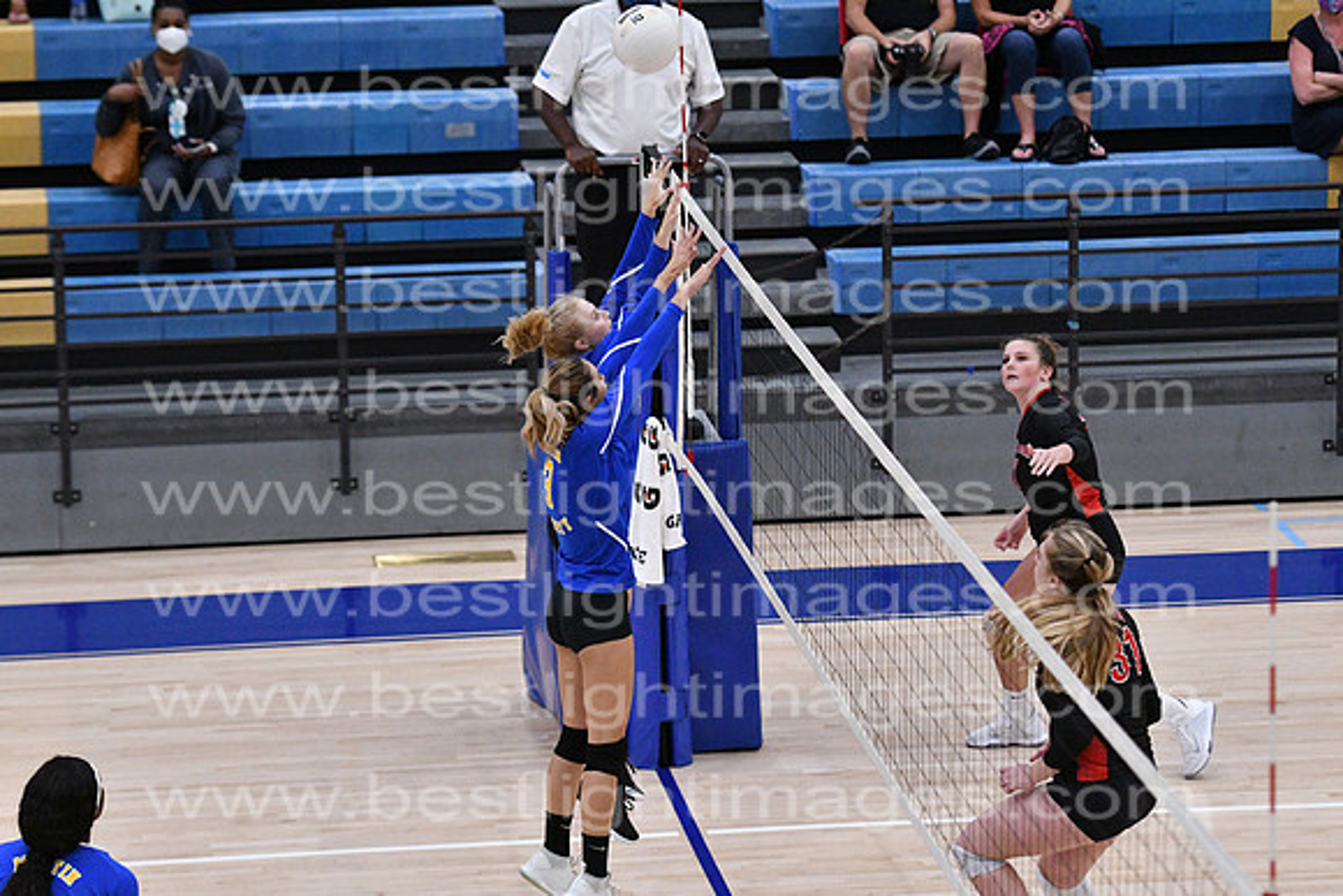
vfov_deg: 8.2
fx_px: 6269
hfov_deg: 12.2
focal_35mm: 168
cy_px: 448
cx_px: 672
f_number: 3.2
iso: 6400
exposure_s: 1/1250
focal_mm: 112
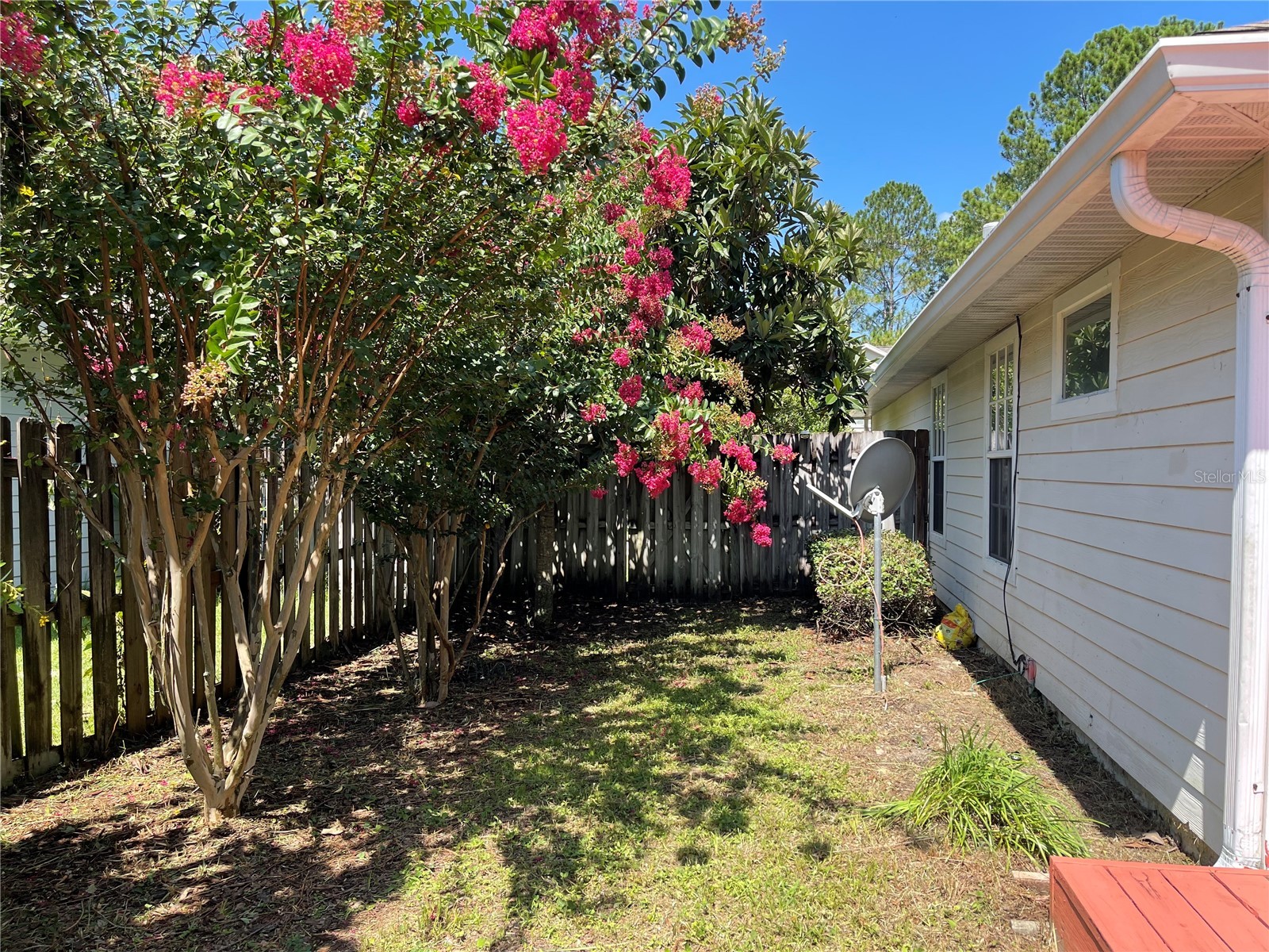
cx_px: 634
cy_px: 476
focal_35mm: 26
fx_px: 953
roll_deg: +0.1
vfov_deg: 53.1
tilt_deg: -1.2
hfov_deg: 67.3
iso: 32
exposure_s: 1/887
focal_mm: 5.1
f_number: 1.6
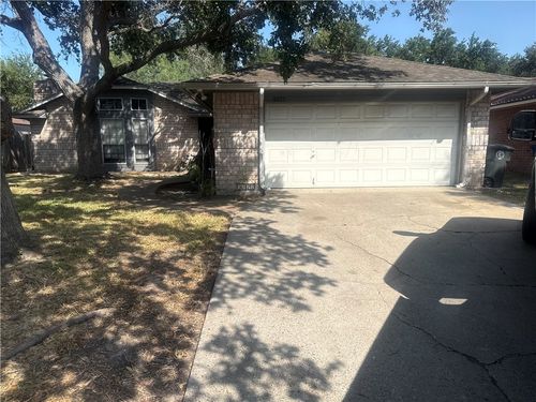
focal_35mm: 24
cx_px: 268
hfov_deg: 71.6
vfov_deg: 56.8
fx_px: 372
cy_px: 201
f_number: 1.78
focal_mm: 6.76
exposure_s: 1/3584
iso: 80
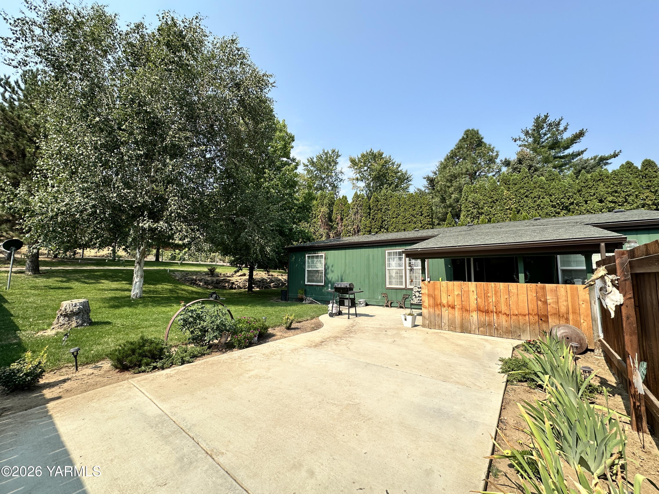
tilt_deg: +7.4
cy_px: 247
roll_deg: -1.3
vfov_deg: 85.7
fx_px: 267
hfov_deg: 102.1
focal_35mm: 14
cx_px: 330
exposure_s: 1/1052
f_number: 2.2
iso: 50
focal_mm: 2.22
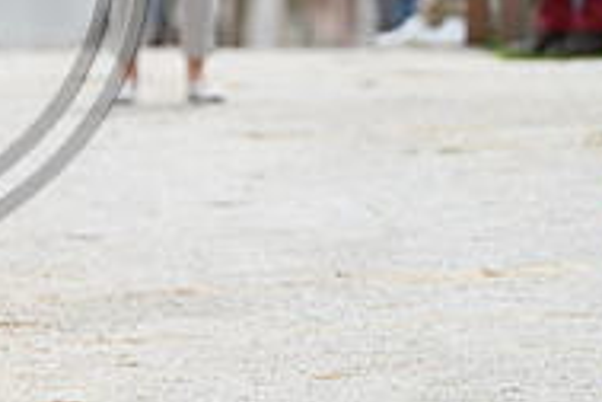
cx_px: -213
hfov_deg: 1.9
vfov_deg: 1.2
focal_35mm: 1107
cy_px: -100
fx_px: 18510
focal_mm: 360
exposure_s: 1/1600
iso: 450
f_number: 5.6
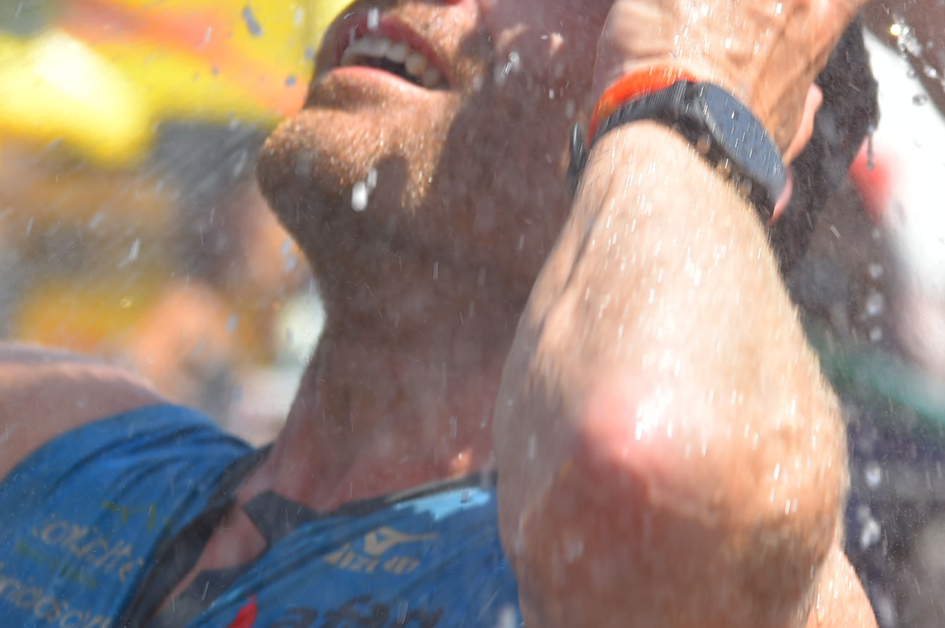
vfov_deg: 5.9
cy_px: 149
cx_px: 530
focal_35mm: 231
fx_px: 6058
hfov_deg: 8.9
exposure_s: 1/250
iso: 100
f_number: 5.6
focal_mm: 120
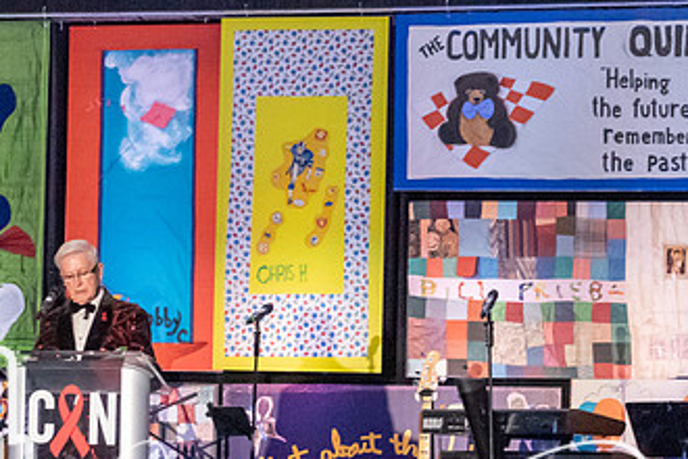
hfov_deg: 9.2
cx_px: 248
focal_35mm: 223
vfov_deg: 6.2
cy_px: 293
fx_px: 4261
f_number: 4.5
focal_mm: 70
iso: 9000
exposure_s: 1/125
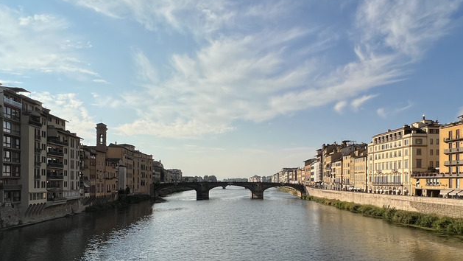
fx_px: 332
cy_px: 183
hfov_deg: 69.6
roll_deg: -0.2
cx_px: 261
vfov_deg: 42.1
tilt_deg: -0.6
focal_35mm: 27
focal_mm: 1.57
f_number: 1.8
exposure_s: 1/3311
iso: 32
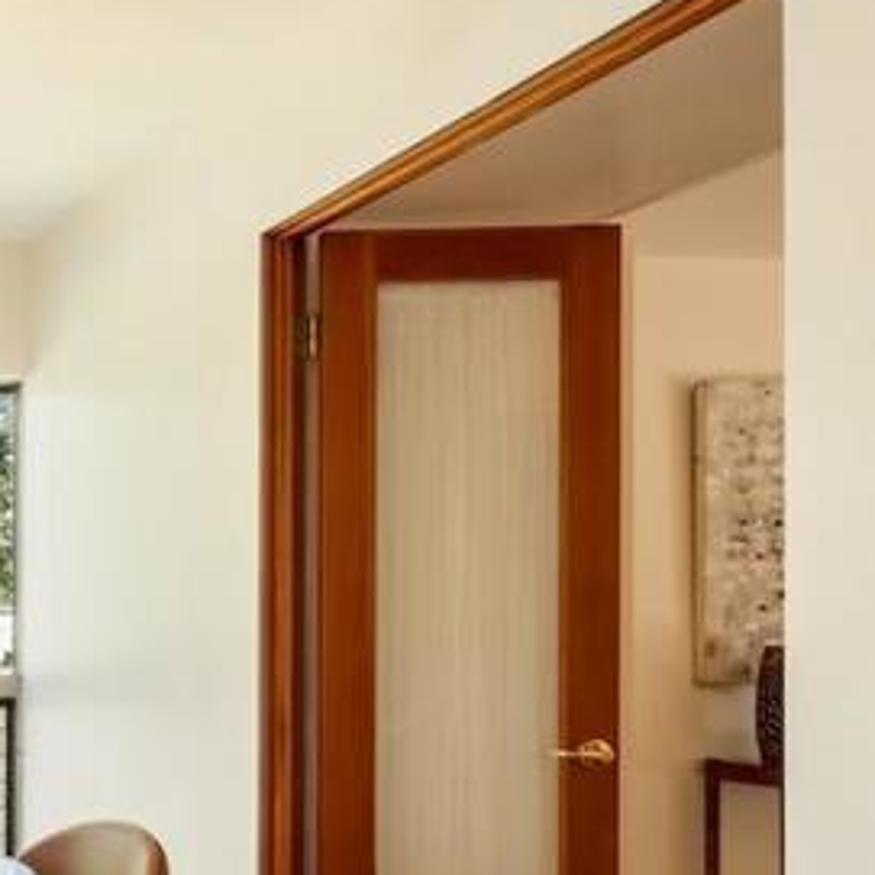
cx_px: -423
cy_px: 641
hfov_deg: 27.1
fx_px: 1287
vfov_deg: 36.8
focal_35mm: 45
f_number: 10
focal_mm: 14
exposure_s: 1/10
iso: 640
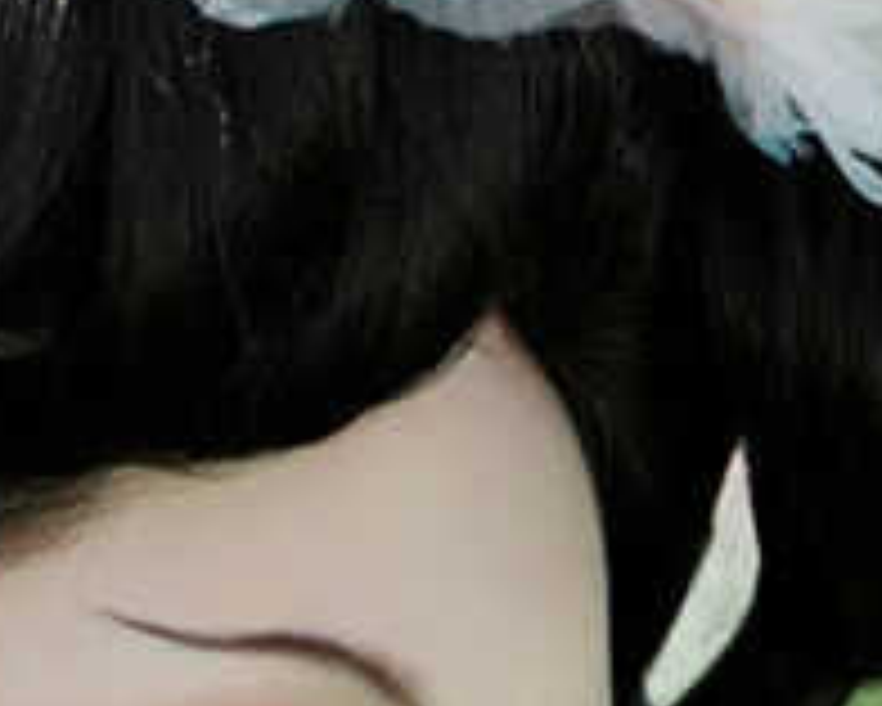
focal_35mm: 1246
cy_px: 2682
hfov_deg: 1.6
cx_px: 351
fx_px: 32542
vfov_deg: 1.2
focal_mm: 165
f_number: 3.2
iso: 400
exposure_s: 1/2500
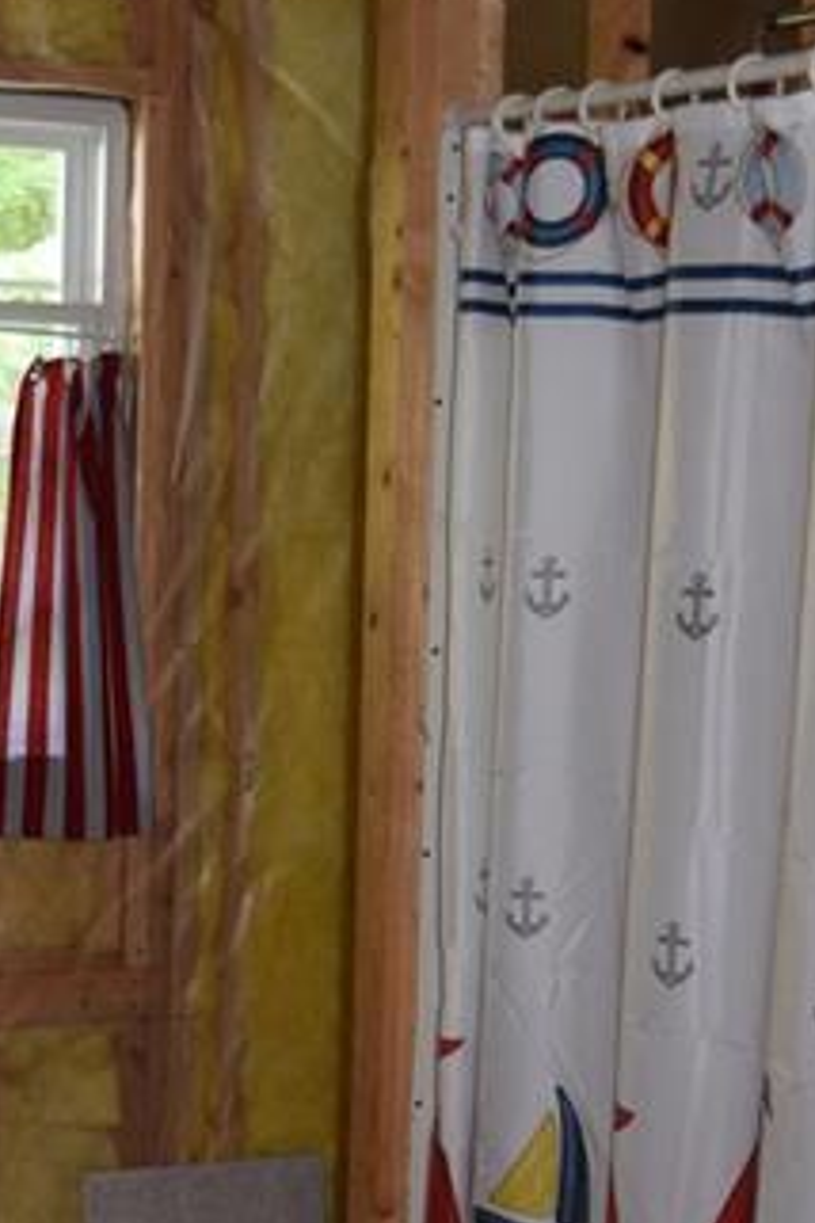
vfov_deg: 23.5
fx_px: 2920
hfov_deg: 15.8
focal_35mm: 86
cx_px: 229
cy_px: 827
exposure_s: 1/60
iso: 1800
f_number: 4
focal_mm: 24
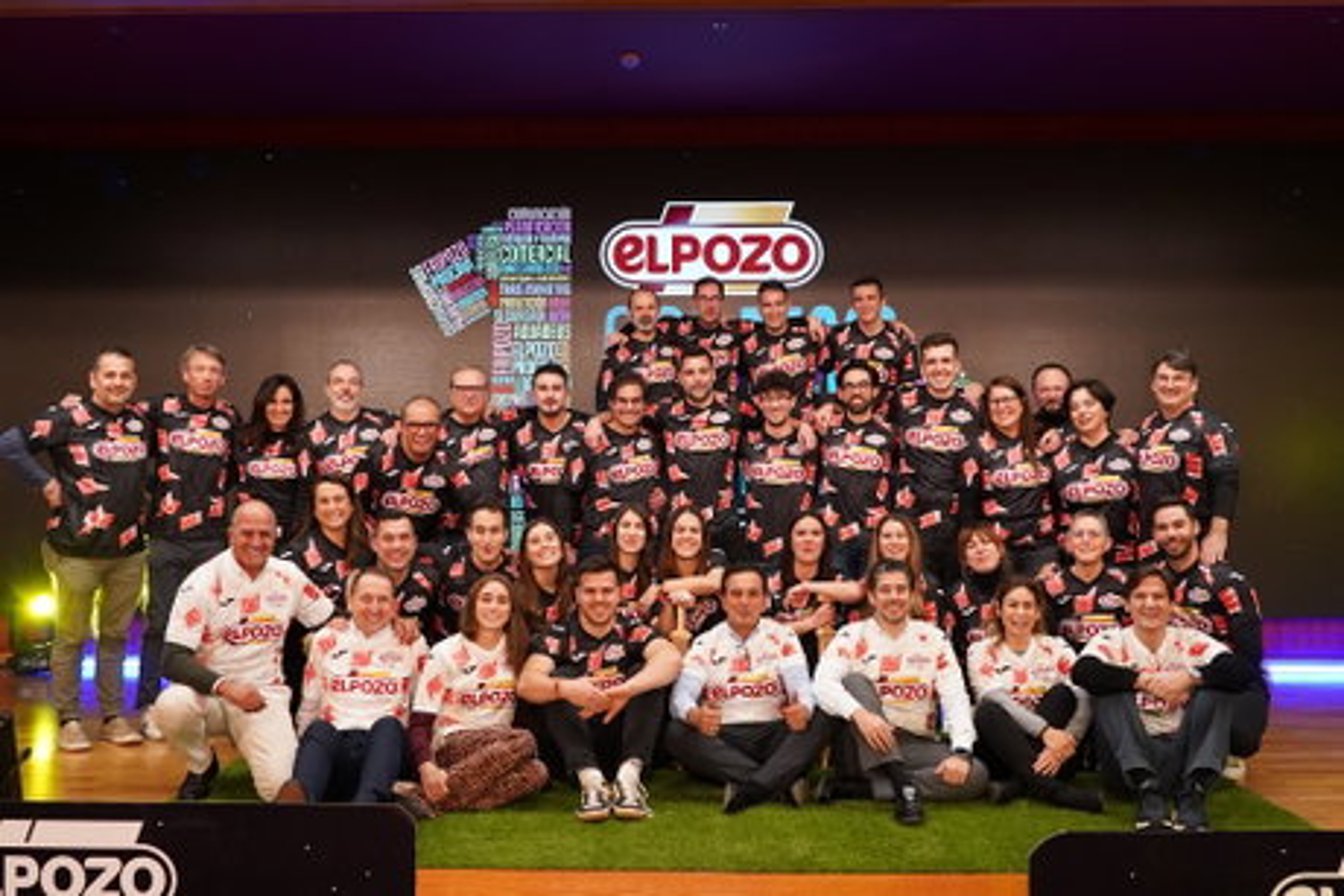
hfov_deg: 53.1
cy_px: 448
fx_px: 1344
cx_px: 672
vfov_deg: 36.9
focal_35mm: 36
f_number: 4
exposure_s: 1/100
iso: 2500
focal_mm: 24
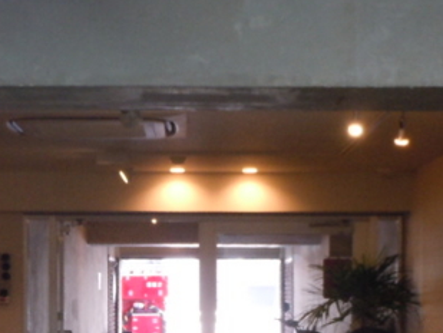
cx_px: 179
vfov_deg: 14.4
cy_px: 355
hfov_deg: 19.4
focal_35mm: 101
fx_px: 1293
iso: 400
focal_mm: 6.9
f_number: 4.3
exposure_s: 1/30
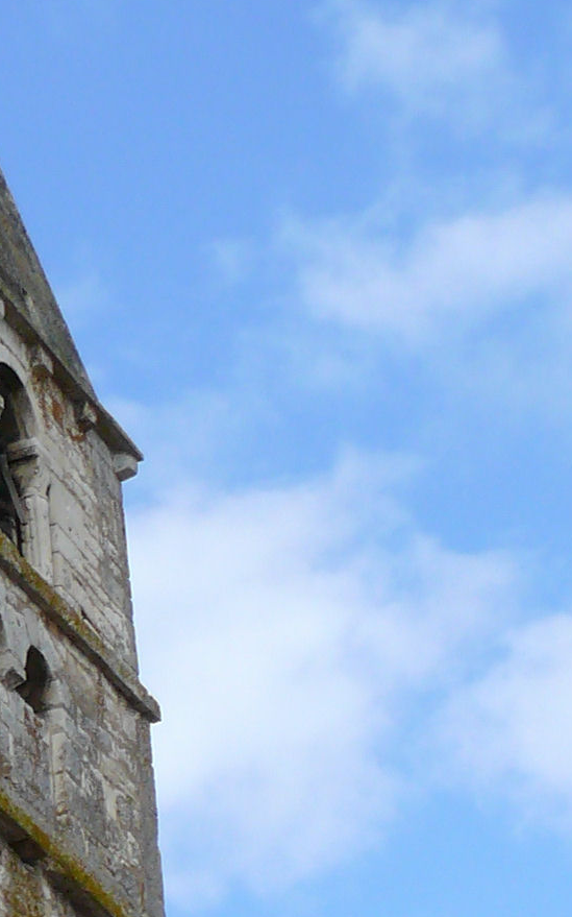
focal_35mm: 154
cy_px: 1036
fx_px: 3843
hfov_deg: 8.1
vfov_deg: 13.3
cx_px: -548
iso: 100
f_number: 5.6
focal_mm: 7.4
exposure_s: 1/320
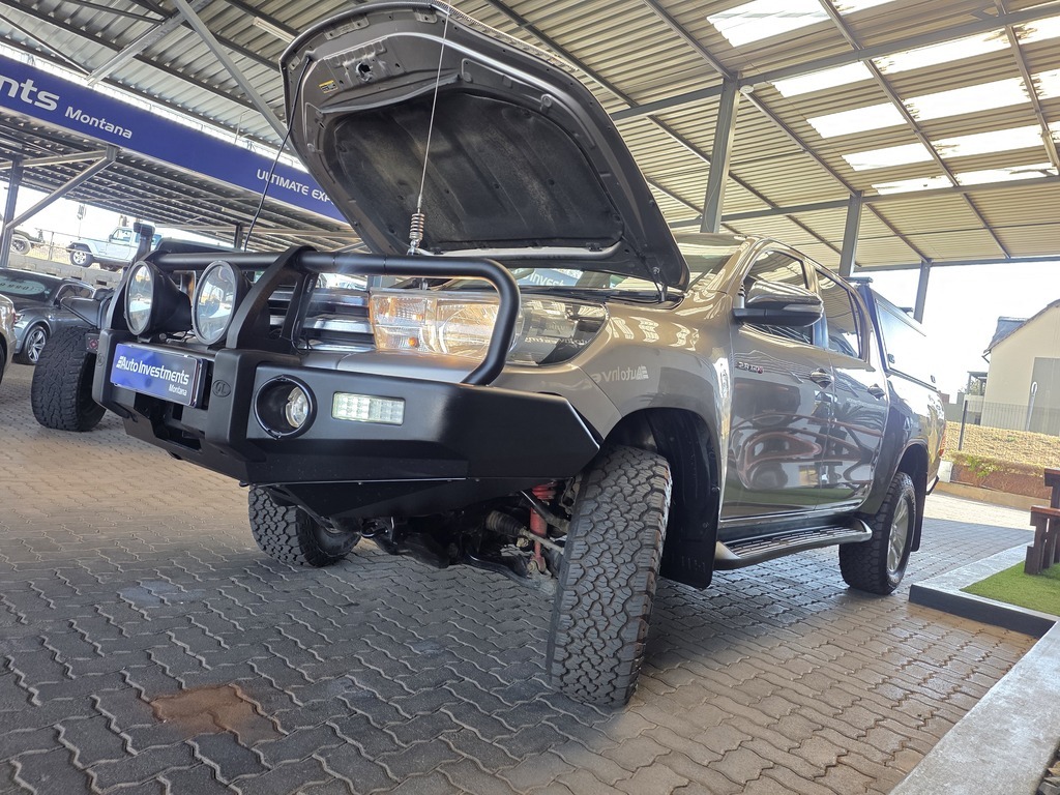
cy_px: 398
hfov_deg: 73.9
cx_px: 530
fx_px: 704
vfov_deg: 58.9
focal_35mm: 23
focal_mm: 6.25
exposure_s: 1/180
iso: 125
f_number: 1.7
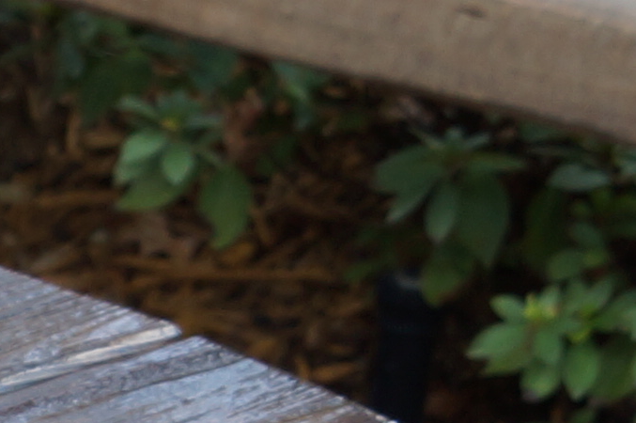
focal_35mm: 196
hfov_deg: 9.4
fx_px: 3459
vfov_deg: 6.3
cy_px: 1399
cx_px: -847
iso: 100
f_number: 5
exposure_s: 1/100
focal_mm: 18
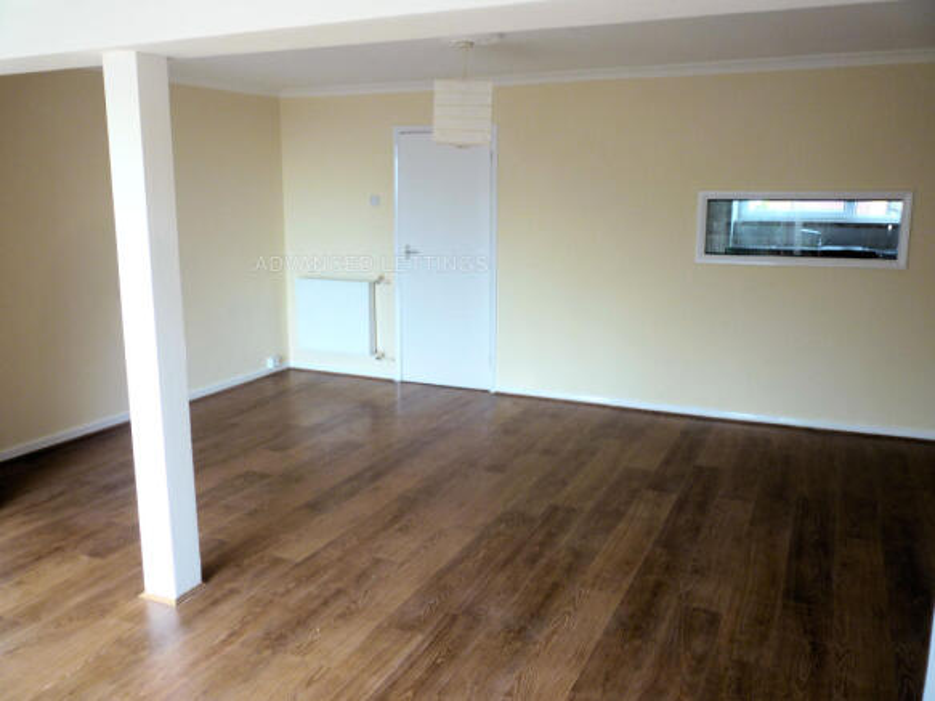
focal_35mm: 29
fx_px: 783
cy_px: 350
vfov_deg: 48.2
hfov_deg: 61.7
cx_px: 468
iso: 80
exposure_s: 1/30
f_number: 3.3
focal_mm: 5.2
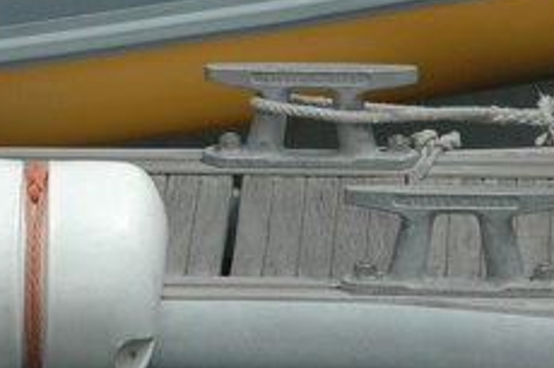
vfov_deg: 2.4
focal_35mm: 578
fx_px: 8888
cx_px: -193
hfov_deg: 3.6
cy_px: -132
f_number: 10
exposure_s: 1/1600
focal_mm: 112
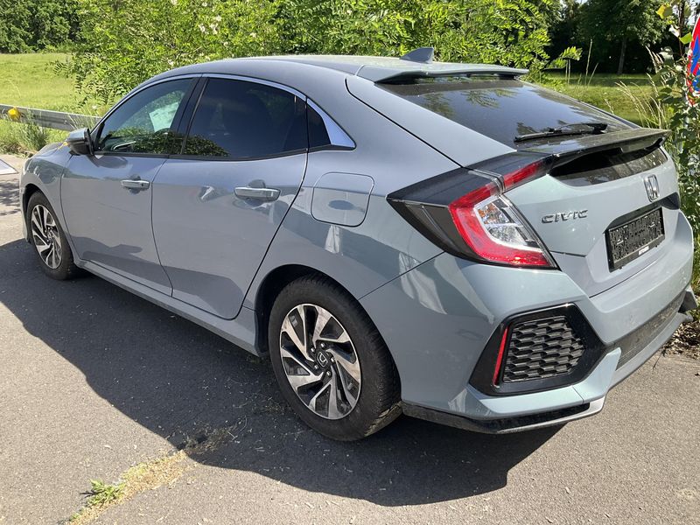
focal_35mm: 29
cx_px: 350
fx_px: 586
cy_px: 262
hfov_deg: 61.7
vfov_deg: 48.2
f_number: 1.8
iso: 25
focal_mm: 3
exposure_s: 1/650
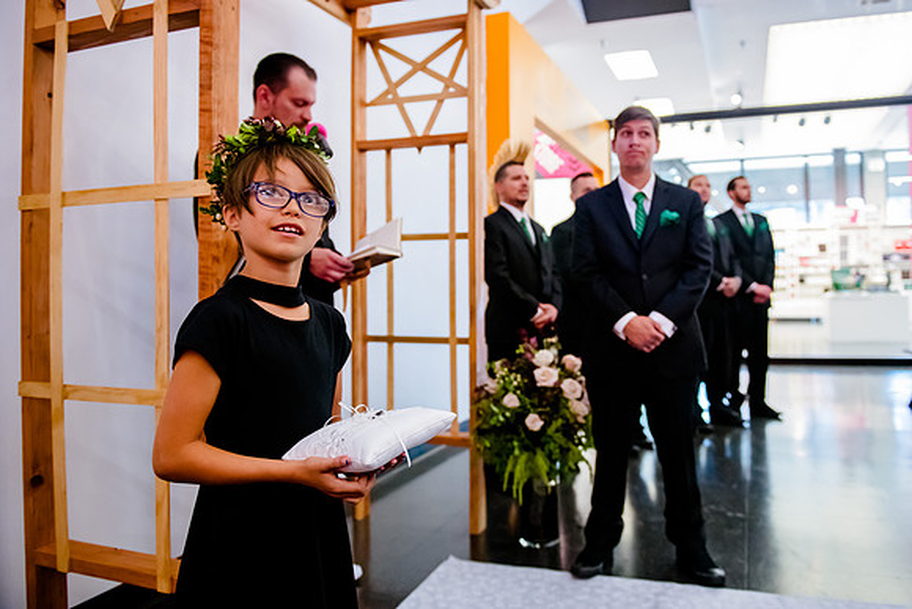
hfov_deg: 66.4
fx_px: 694
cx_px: 507
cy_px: 270
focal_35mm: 27
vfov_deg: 47.2
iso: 4000
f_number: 2.8
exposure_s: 1/125
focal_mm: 24
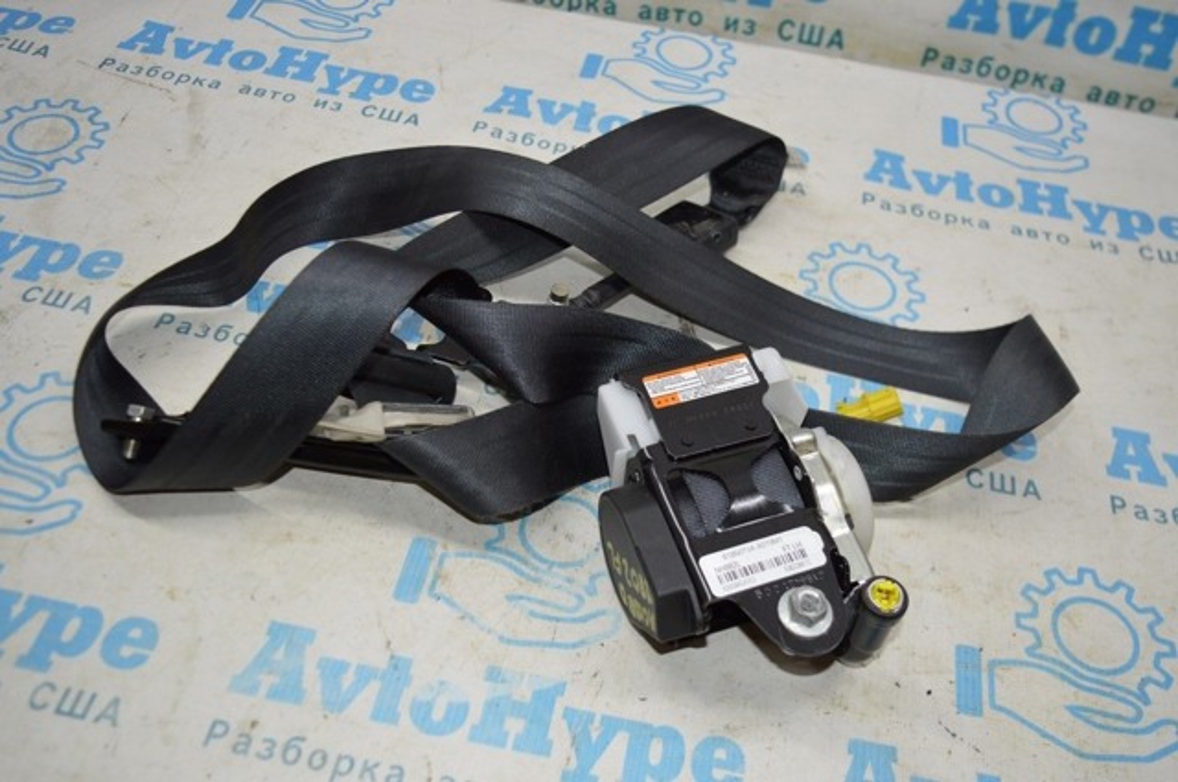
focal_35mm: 34
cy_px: 391
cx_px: 589
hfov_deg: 55.2
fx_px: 1127
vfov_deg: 38.3
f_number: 4
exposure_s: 1/100
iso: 400
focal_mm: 23
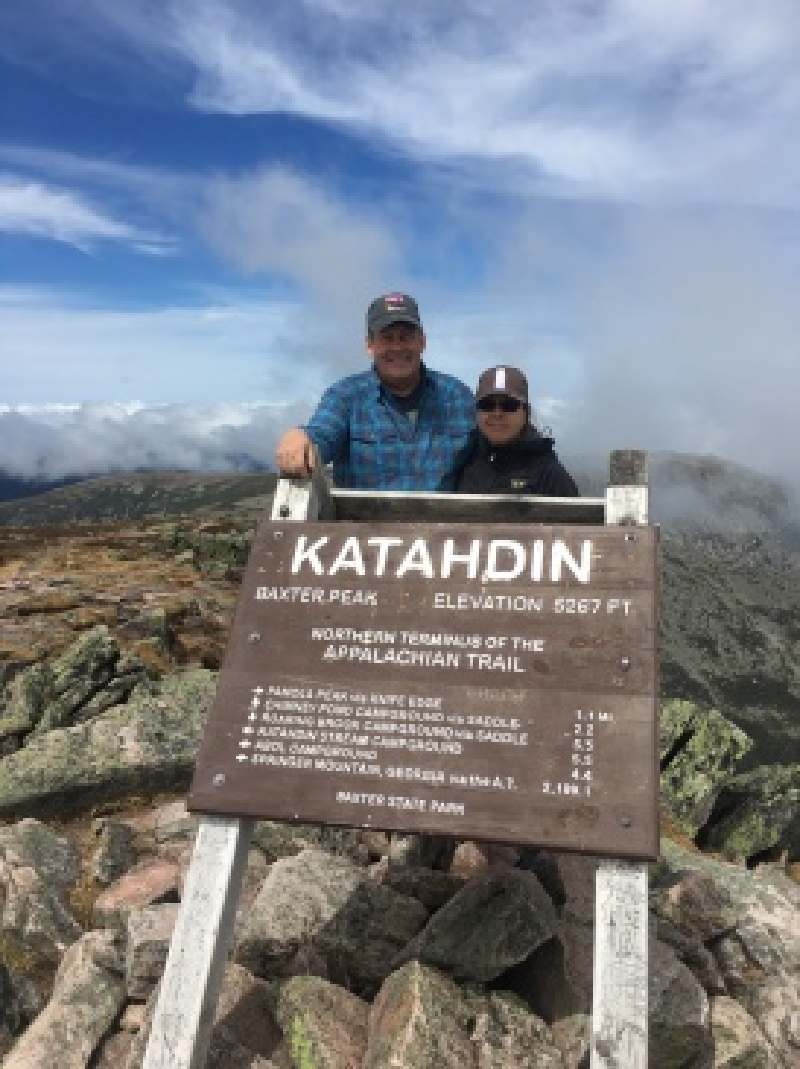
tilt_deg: -7.7
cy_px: 534
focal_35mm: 29
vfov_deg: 61.7
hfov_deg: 48.2
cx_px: 400
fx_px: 895
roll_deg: +1.7
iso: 25
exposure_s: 1/2653
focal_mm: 4.15
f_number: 2.2
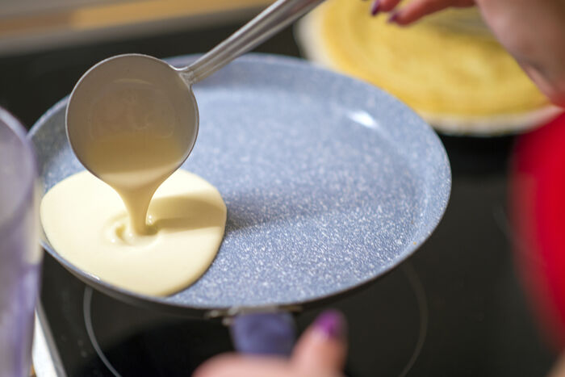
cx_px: 282
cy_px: 188
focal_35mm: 85
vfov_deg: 16.1
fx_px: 1334
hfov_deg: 23.9
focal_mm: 85
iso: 400
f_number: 2
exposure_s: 1/60
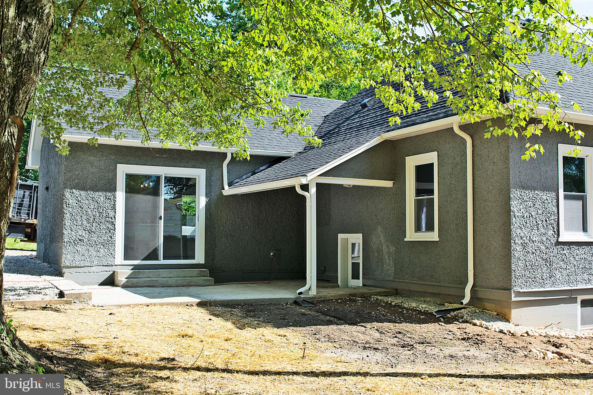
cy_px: 198
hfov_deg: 49.6
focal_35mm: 39
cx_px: 296
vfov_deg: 34.2
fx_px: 642
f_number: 9
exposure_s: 1/320
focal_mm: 26
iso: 200
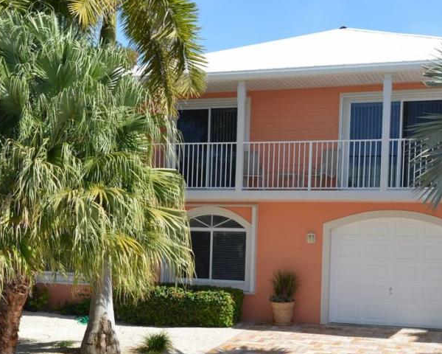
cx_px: 231
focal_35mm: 63
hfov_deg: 30.0
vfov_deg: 24.0
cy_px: 263
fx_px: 824
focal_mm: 35
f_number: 9
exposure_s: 1/250
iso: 200
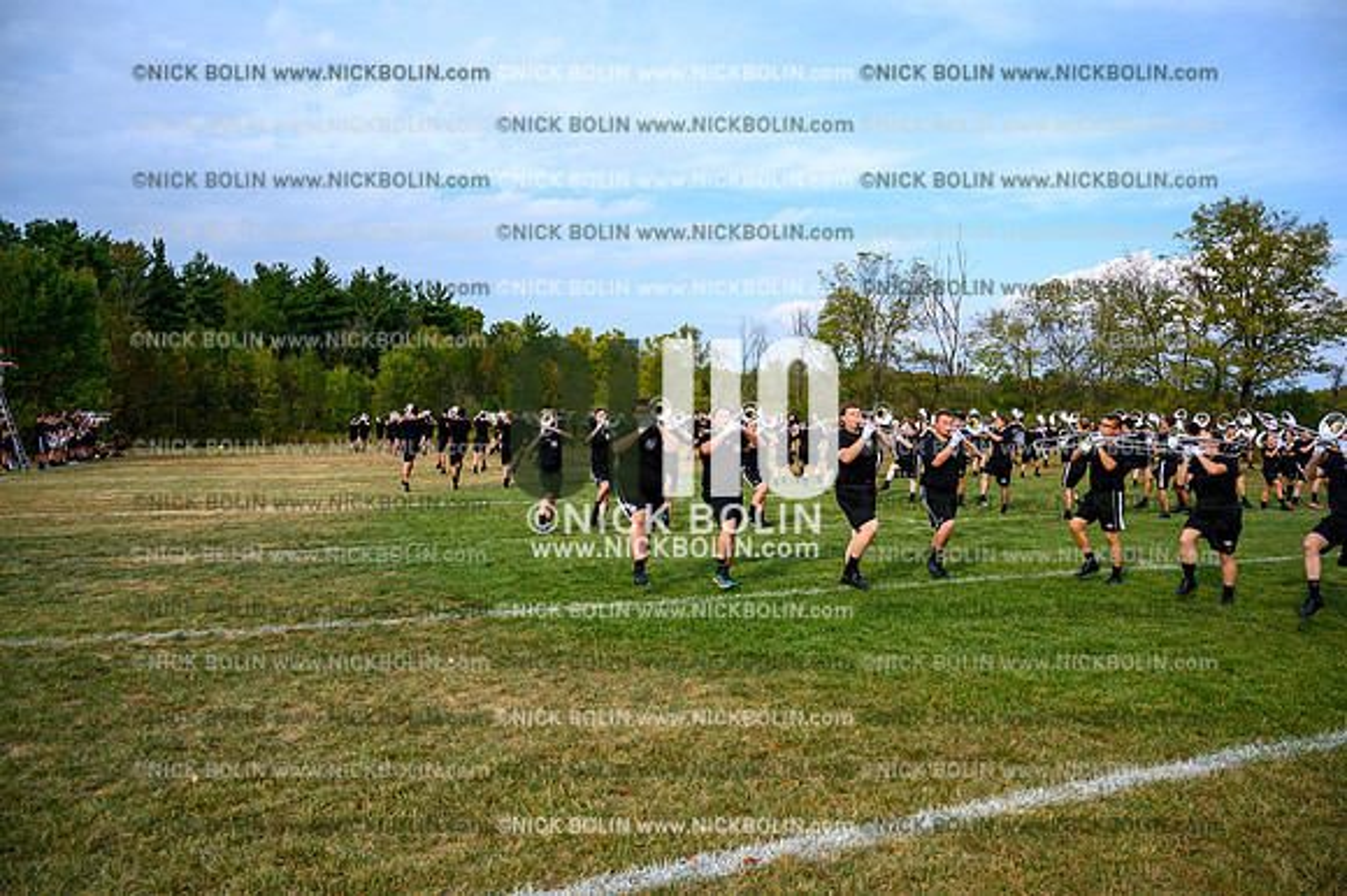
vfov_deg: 53.1
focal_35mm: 24
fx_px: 897
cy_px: 448
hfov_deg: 73.8
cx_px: 674
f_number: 4.5
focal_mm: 24
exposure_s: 1/2000
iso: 200
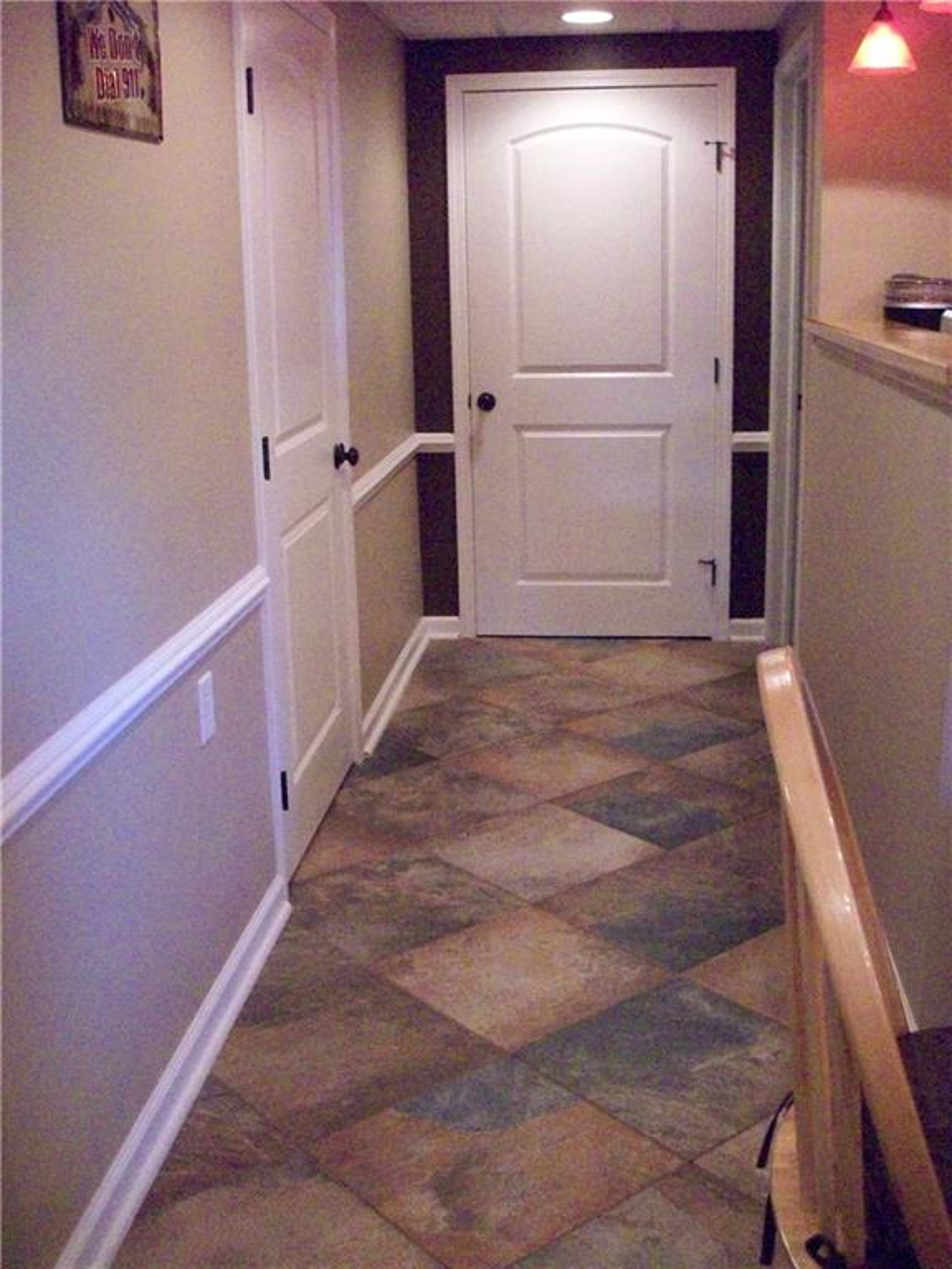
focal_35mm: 37
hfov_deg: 38.7
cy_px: 634
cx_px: 476
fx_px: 1357
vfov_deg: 50.1
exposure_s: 1/45
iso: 762
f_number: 2.8
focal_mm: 6.2
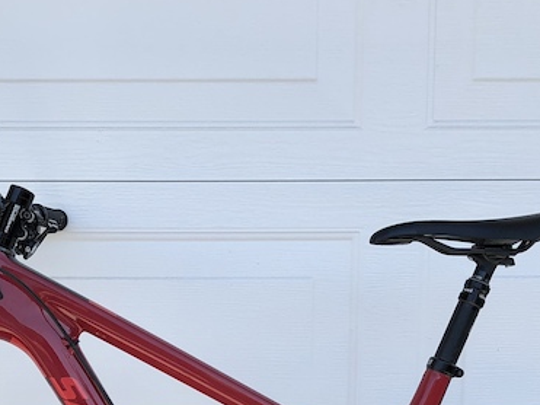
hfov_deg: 24.4
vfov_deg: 17.4
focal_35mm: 80
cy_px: 516
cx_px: 201
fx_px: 1248
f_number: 1.8
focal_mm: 3.99
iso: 20
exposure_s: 1/400
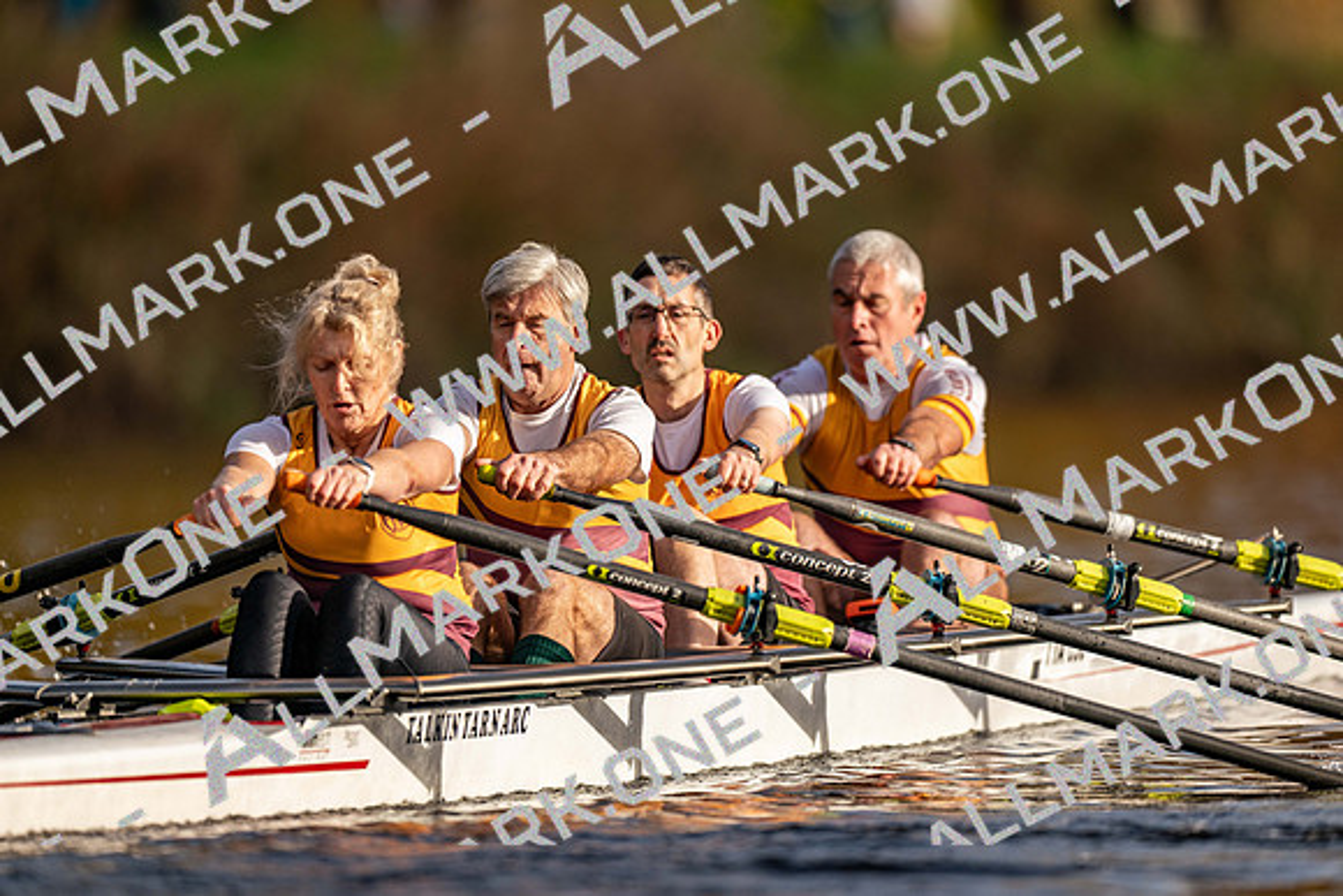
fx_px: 22388
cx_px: 672
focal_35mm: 600
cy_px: 448
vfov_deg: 2.3
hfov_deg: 3.4
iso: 250
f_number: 4
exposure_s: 1/2500
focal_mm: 600
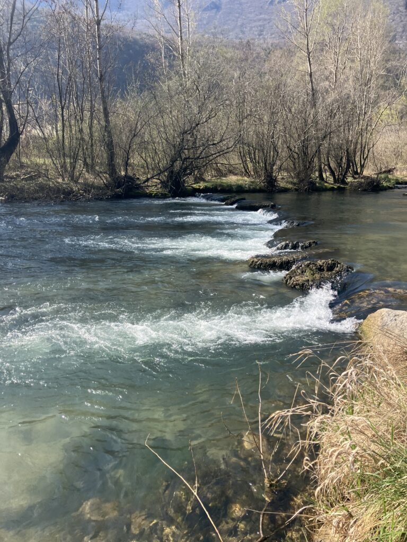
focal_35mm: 28
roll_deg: -1.8
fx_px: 439
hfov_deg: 49.7
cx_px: 204
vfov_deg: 63.4
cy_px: 271
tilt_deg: -13.2
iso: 32
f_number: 1.8
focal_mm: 3.99
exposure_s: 1/1245
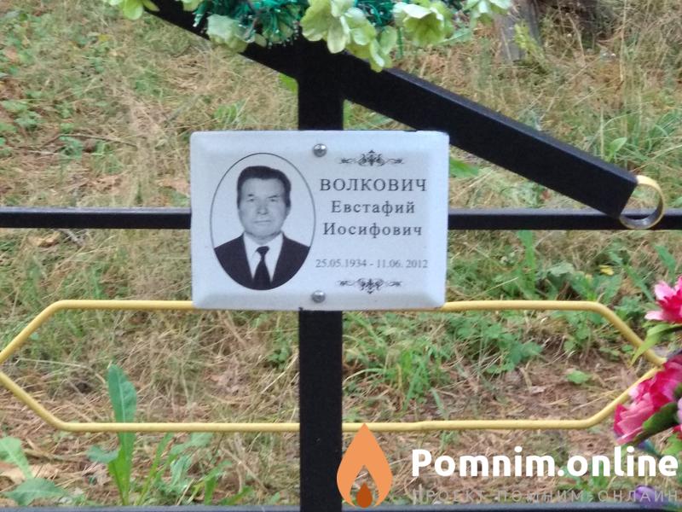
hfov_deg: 36.8
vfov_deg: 28.0
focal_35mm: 52
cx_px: 341
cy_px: 256
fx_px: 1024
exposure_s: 1/60
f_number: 2.6
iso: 640
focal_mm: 5.99
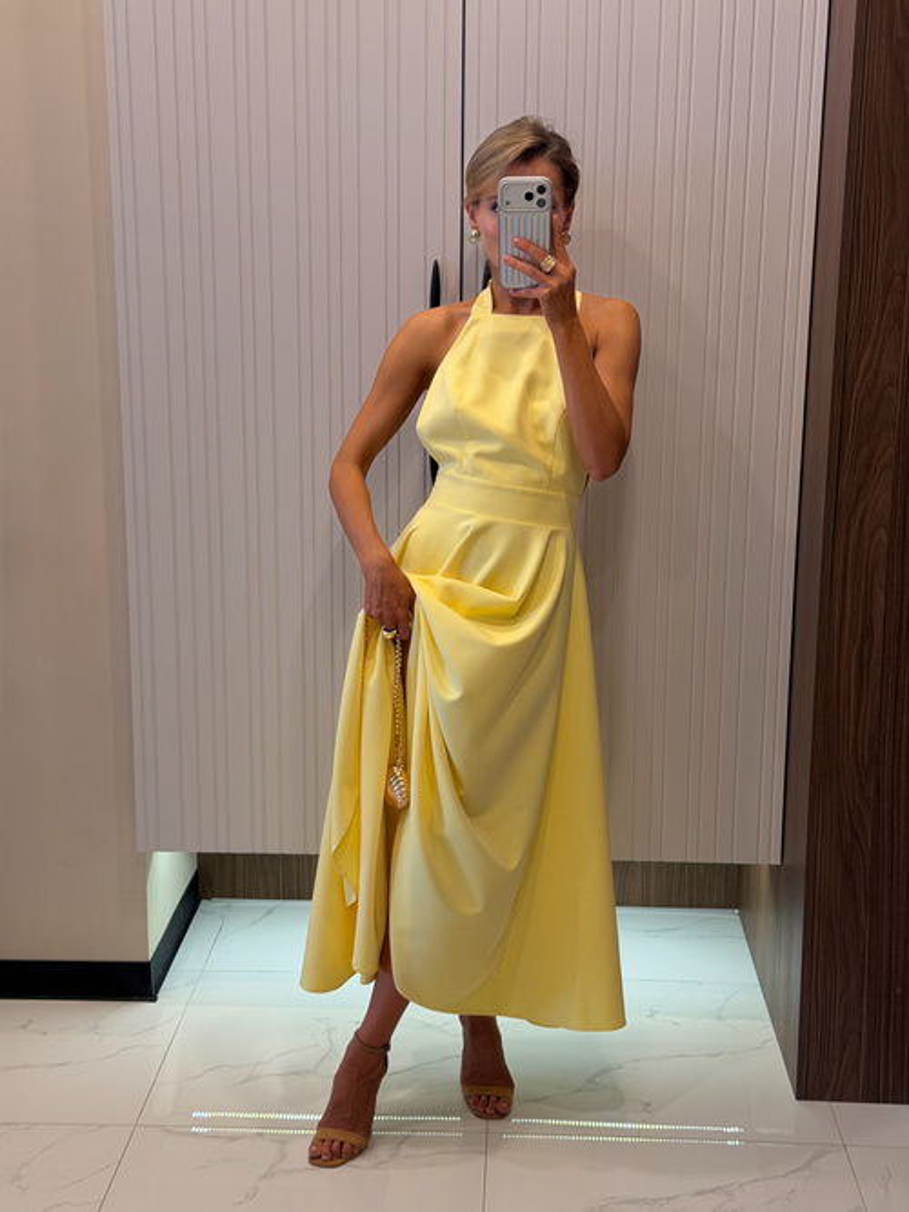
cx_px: 454
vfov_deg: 39.7
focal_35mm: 48
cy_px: 606
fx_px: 1681
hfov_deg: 30.3
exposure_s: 1/87
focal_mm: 6.76
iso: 100
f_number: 1.78
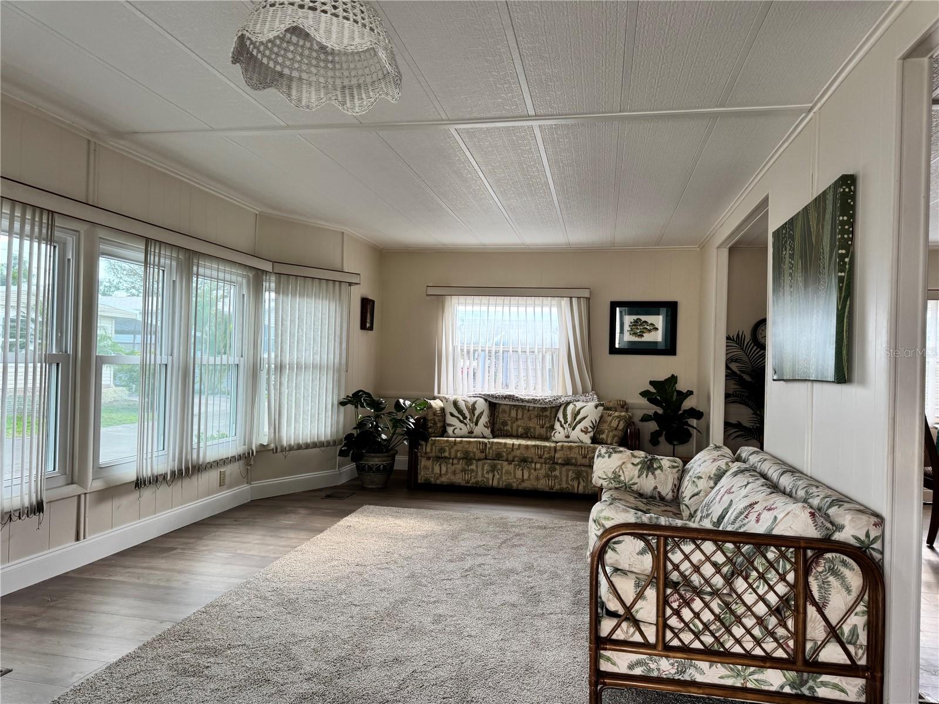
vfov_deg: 56.8
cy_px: 352
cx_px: 470
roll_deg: -2.3
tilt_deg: -0.7
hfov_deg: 71.6
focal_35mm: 24
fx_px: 651
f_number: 1.78
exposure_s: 1/121
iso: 100
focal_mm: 6.76
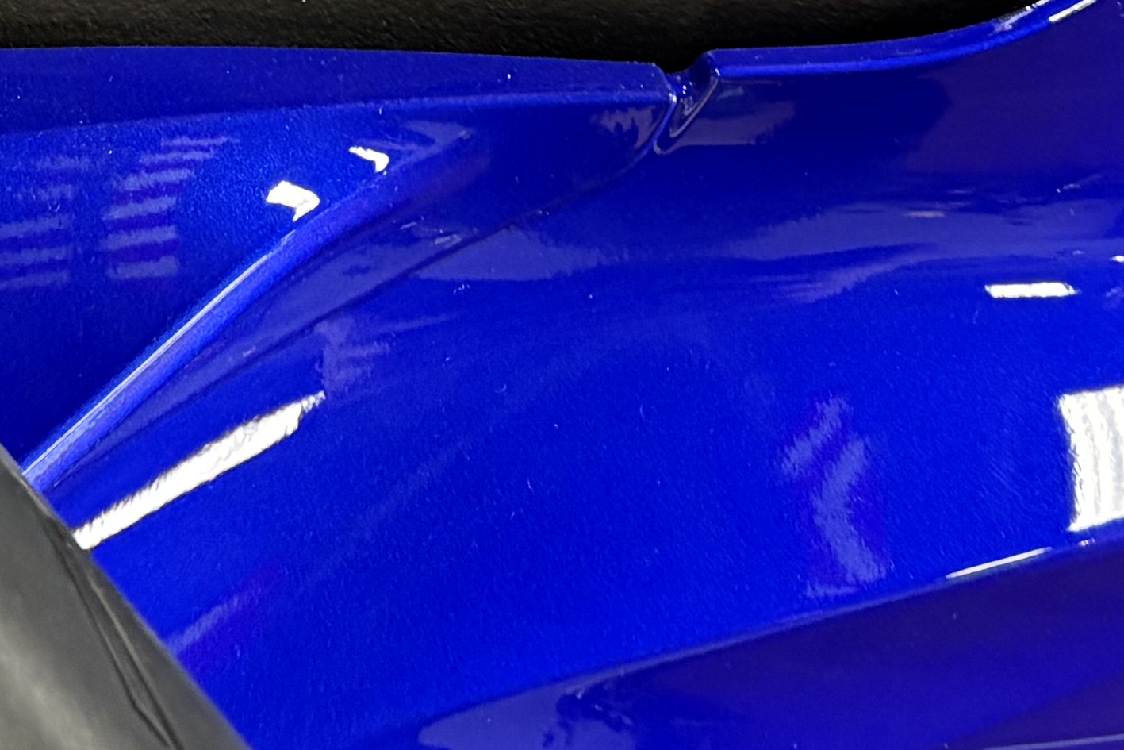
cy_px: -468
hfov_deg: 18.6
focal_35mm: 109
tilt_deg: -27.1
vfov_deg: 11.9
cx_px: 892
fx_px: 3403
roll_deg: +2.4
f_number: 1.6
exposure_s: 1/30
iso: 500
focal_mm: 5.96
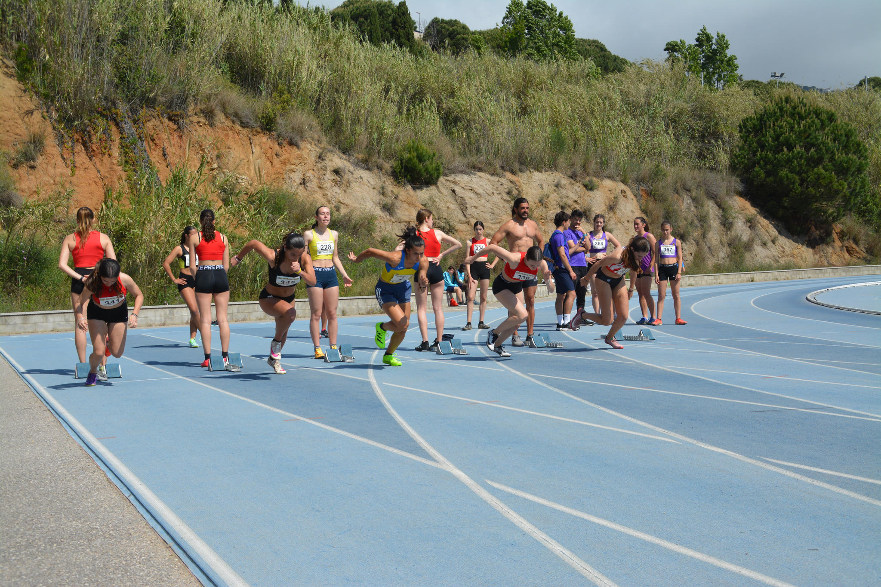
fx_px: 1028
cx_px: 440
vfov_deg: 31.9
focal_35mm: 42
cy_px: 294
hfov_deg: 46.4
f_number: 7.1
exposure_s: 1/1600
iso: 400
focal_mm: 28
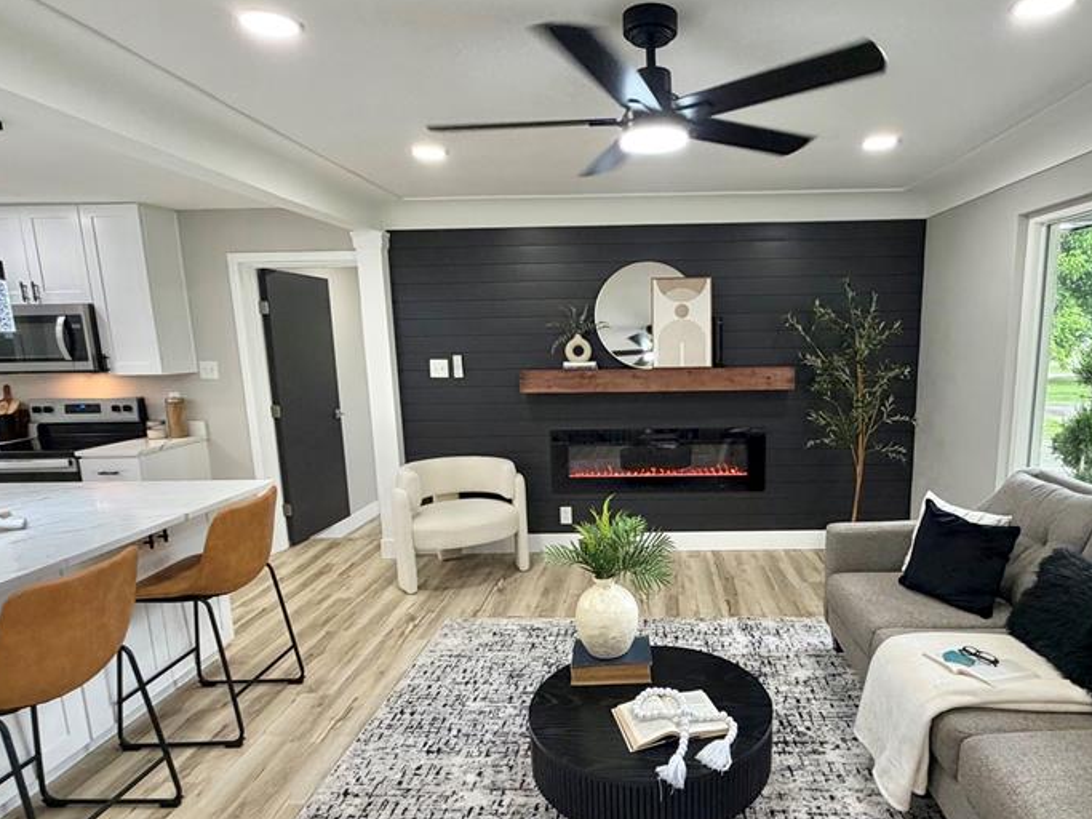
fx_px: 662
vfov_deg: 63.3
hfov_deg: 78.2
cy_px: 449
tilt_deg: -10.4
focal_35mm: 21
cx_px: 648
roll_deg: +1.2
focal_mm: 2.22
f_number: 2.2
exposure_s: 1/120
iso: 250
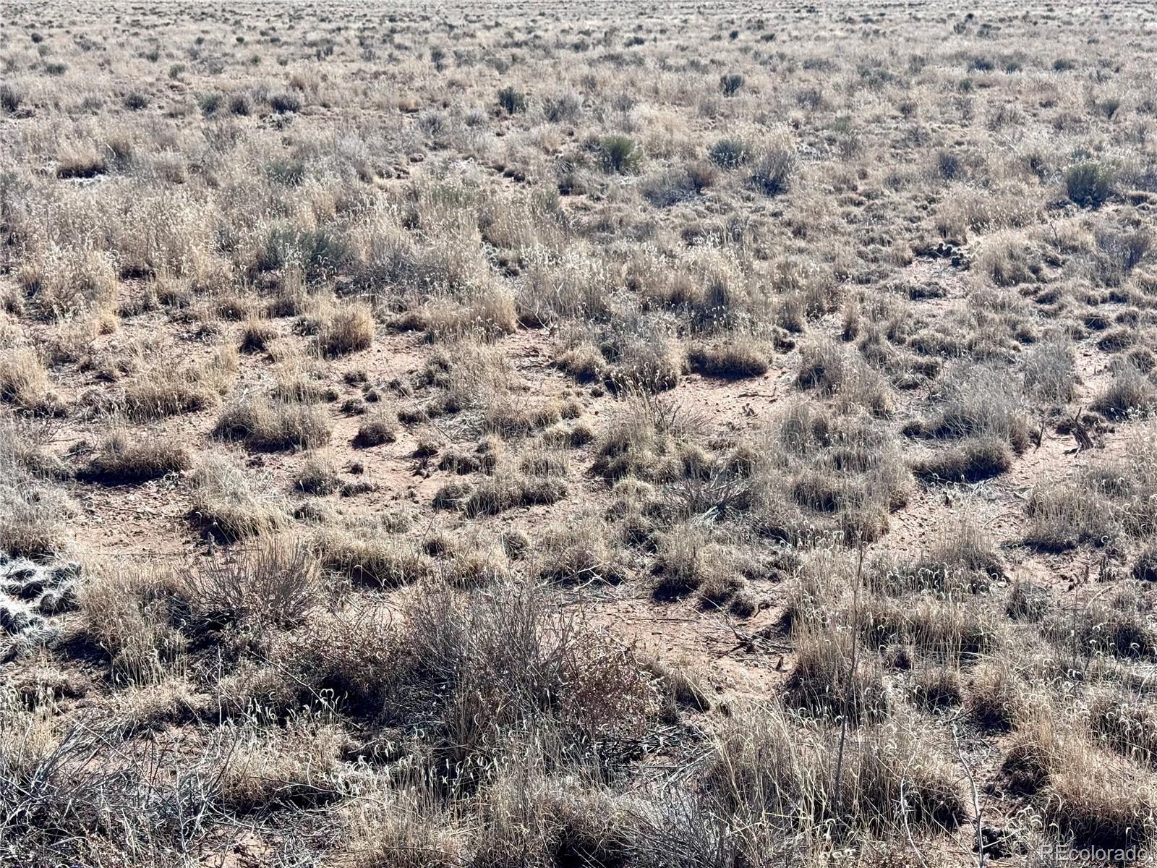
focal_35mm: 48
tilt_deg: -14.7
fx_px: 1604
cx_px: 578
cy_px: 434
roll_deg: +0.8
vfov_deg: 30.3
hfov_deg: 39.7
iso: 64
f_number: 1.78
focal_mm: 6.76
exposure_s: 1/4608
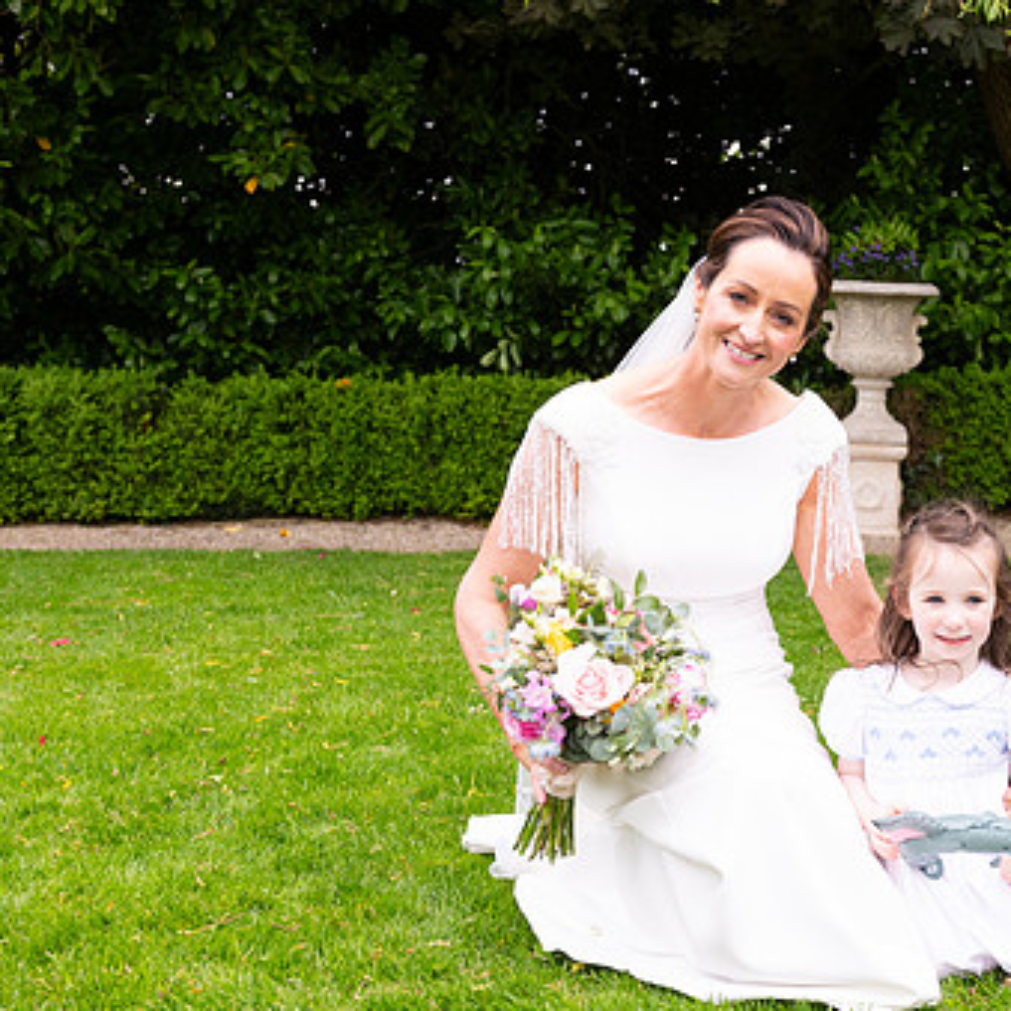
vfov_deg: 28.1
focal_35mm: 61
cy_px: 544
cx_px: 763
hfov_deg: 27.7
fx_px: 2016
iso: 400
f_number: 5
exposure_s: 1/200
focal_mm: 42
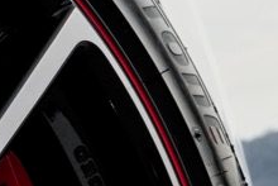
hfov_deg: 6.3
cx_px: 201
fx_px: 2527
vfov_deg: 4.2
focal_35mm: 327
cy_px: 375
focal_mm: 48
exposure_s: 1/125
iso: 250
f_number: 10
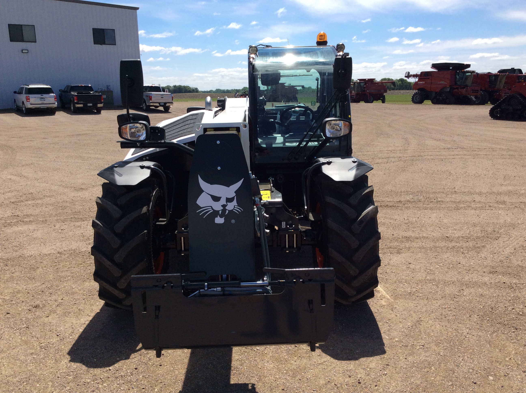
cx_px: 263
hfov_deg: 56.9
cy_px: 196
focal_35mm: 32
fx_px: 486
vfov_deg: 44.1
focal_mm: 3.3
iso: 32
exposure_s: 1/1789
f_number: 2.4
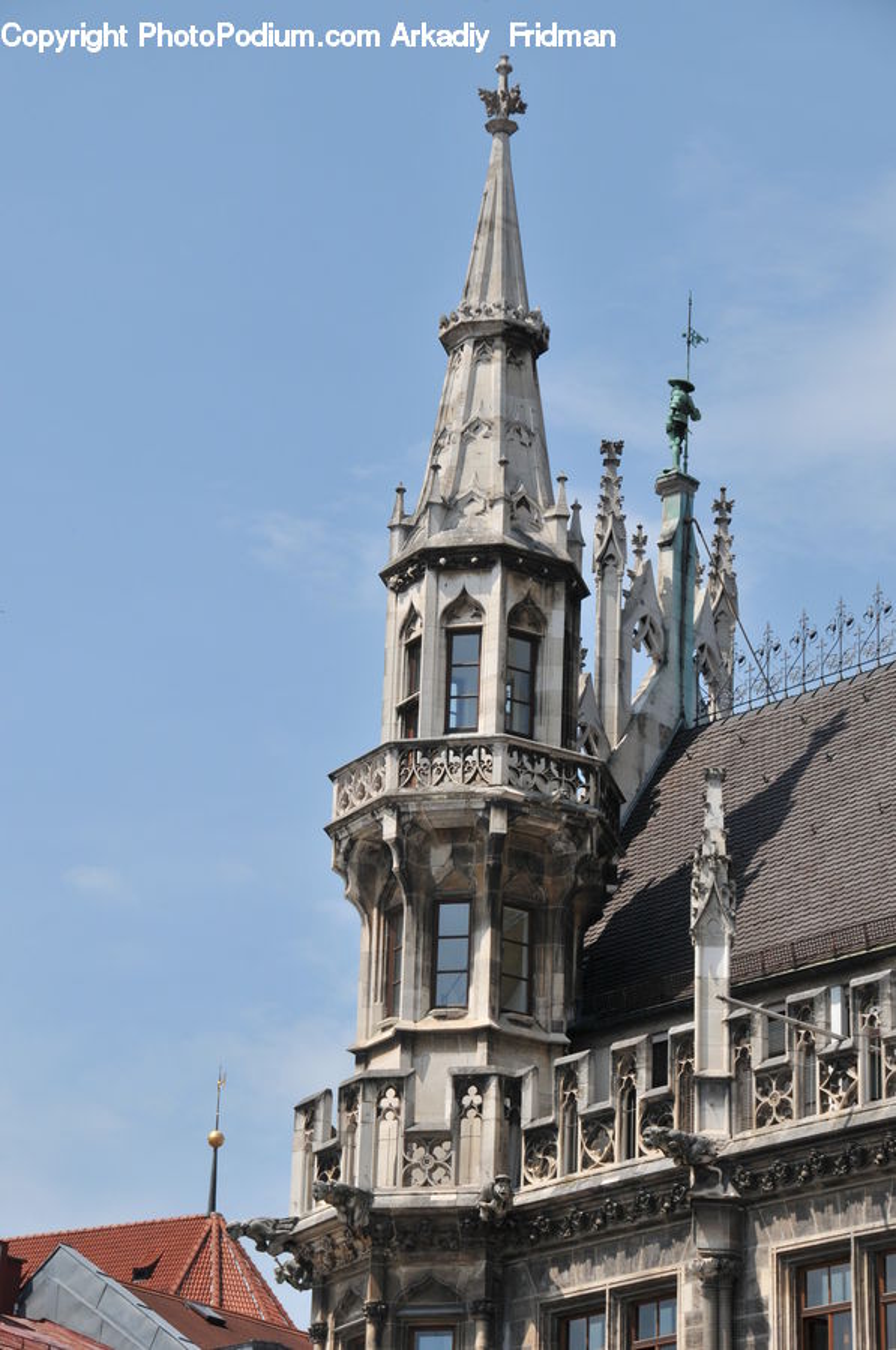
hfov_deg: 11.4
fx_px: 4495
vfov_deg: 17.1
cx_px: 448
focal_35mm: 120
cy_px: 675
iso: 200
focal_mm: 80
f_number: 8
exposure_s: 1/640
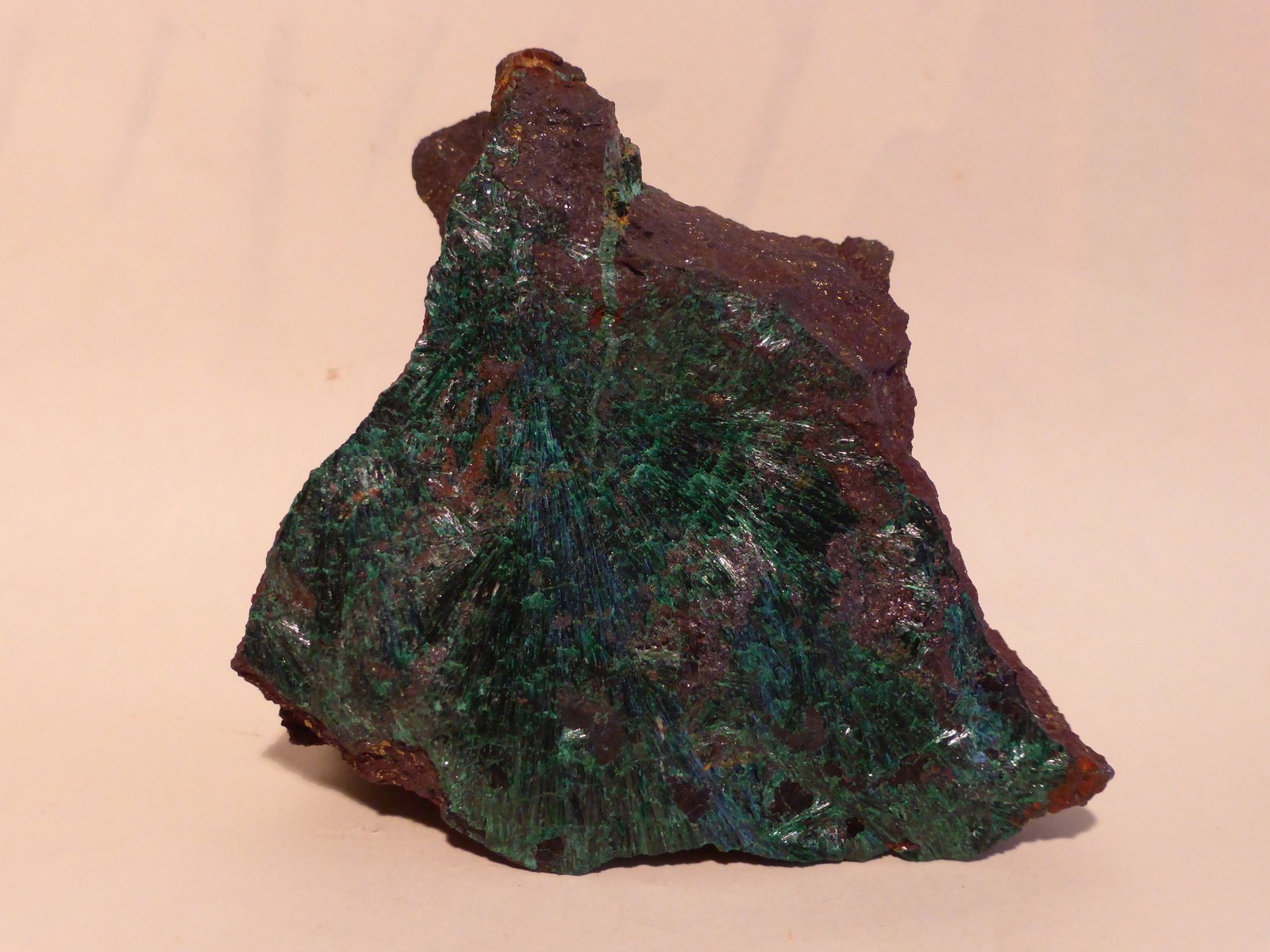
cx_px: 635
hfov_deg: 38.9
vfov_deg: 29.7
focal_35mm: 49
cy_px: 476
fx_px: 1798
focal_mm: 8.5
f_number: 4.2
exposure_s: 1/50
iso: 400
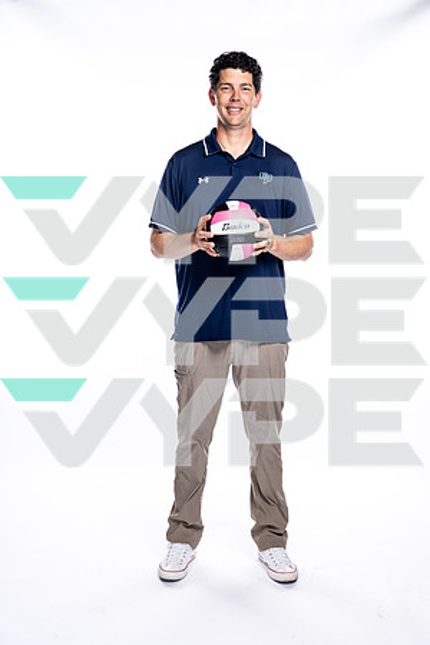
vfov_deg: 37.5
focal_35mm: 53
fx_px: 950
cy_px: 322
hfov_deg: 25.5
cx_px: 215
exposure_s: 1/250
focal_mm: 53
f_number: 5.6
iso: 400
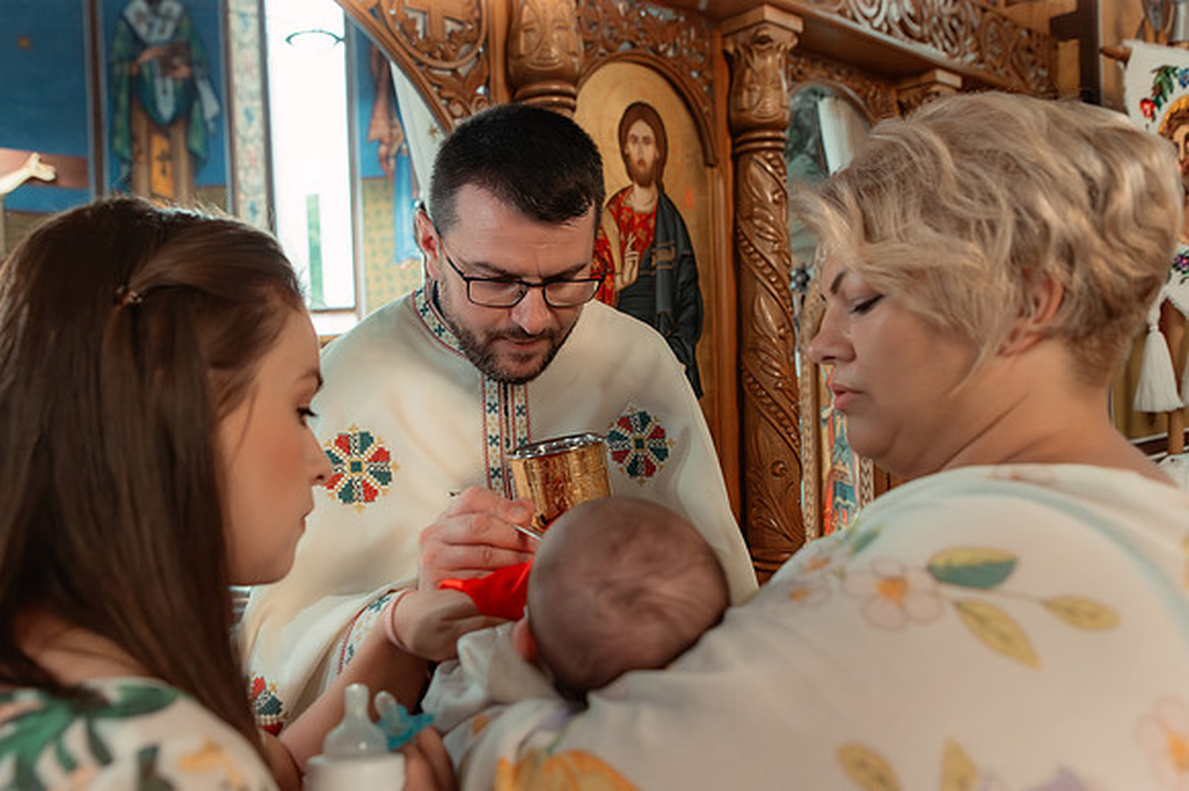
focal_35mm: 27
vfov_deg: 47.0
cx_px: 509
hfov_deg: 66.2
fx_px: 906
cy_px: 339
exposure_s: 1/1250
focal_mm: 24
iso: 2000
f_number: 3.5
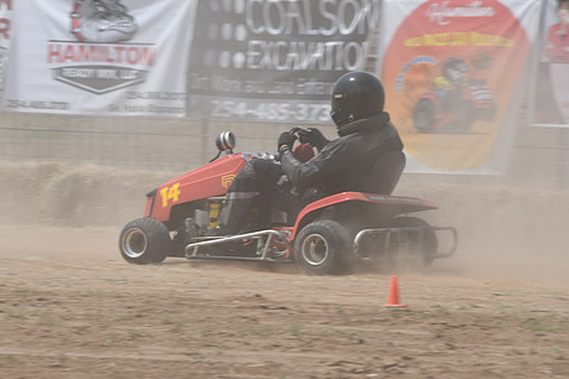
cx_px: 245
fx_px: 5231
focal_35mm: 331
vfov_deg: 4.2
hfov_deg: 6.2
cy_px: 183
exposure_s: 1/500
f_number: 8
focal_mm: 175
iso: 100
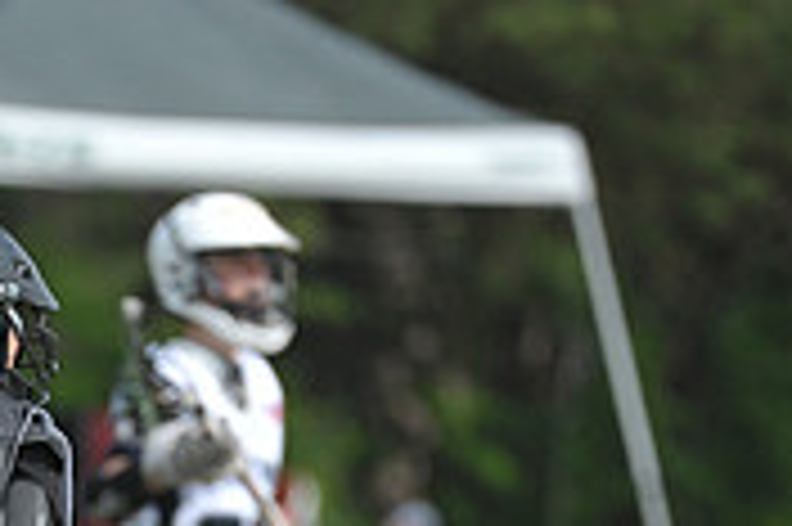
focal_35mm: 1120
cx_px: -104
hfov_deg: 1.8
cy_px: 818
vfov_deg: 1.2
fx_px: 24617
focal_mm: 340
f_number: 4
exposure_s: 1/2500
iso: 640
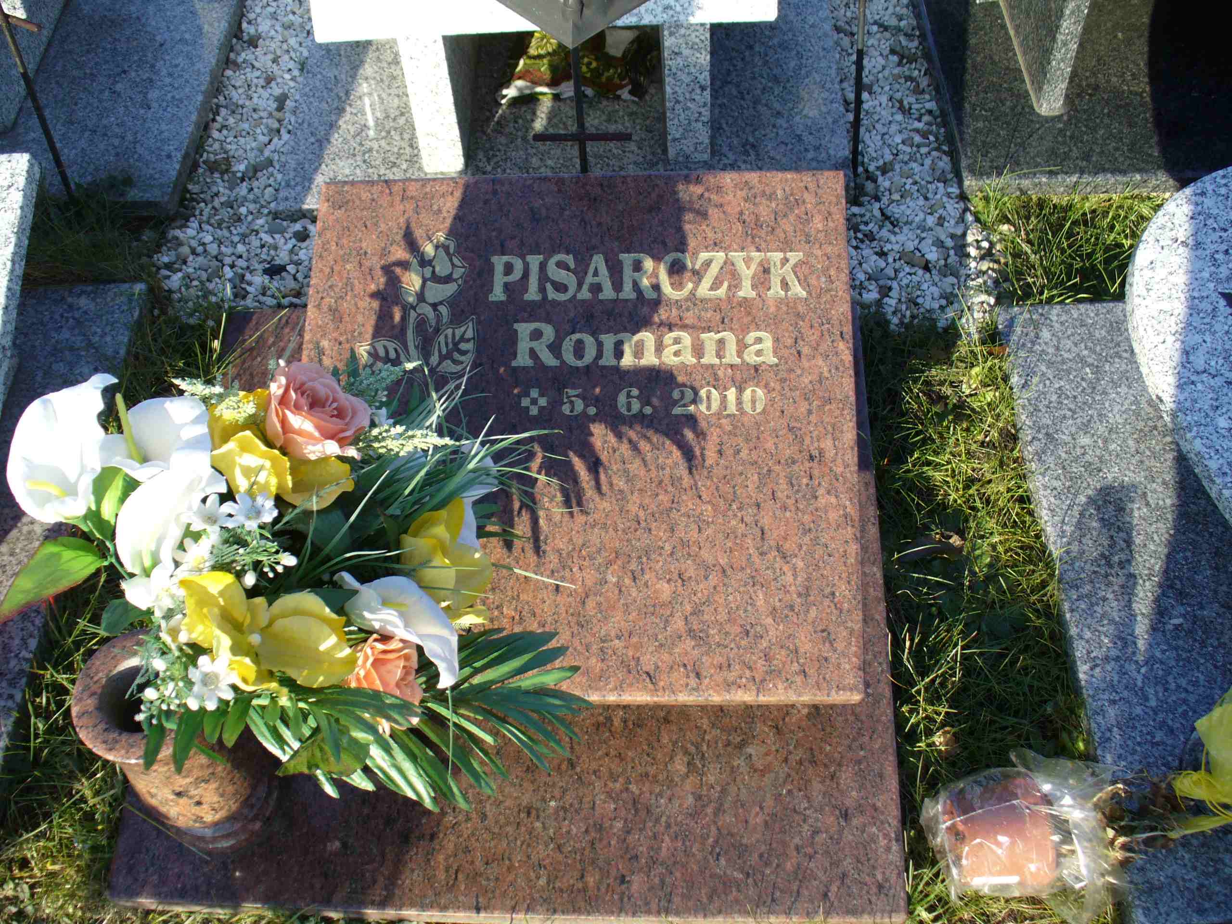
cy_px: 462
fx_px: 1317
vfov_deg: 38.7
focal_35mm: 37
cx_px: 616
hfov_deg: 50.1
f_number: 2.8
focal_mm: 6.1
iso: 80
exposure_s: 1/320
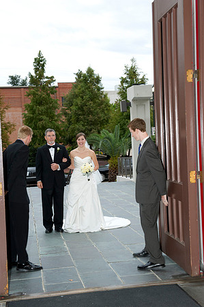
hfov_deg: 25.9
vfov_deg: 38.2
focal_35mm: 52
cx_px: 102
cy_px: 154
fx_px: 443
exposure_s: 1/60
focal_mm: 52
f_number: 8
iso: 1250
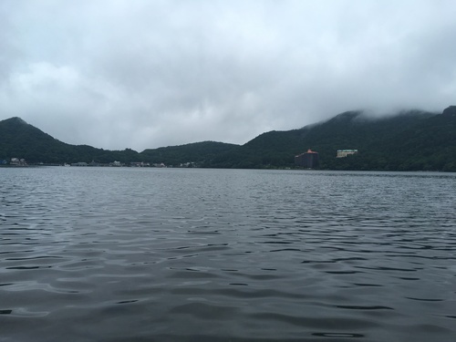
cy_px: 171
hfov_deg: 61.7
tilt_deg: -1.2
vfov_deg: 48.2
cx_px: 228
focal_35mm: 29
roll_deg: -1.5
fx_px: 382
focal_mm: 4.15
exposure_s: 1/855
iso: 25
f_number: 2.2
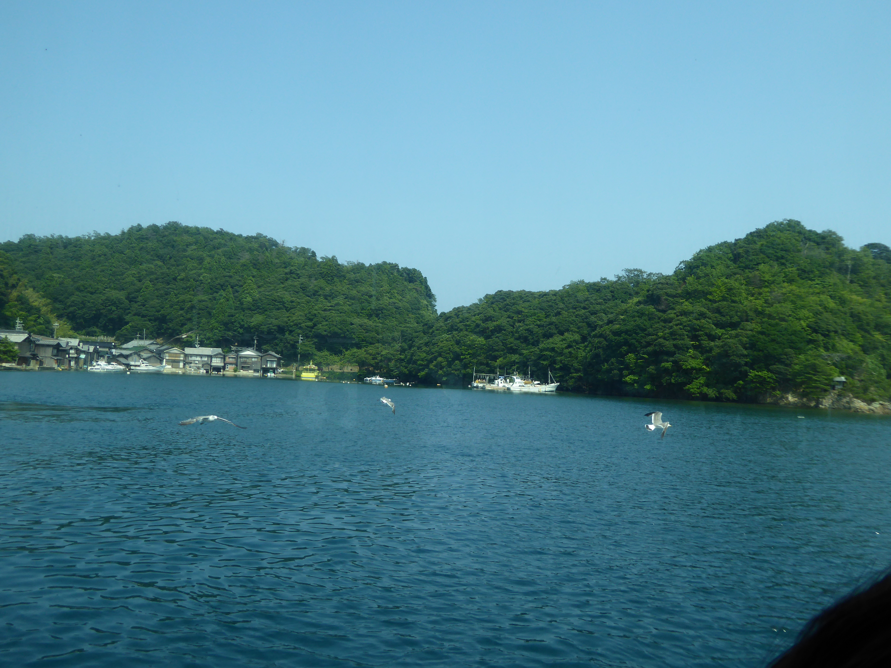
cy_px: 334
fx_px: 824
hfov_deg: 56.8
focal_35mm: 32
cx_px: 446
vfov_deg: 44.2
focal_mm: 5.4
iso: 100
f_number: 3.5
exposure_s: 1/500
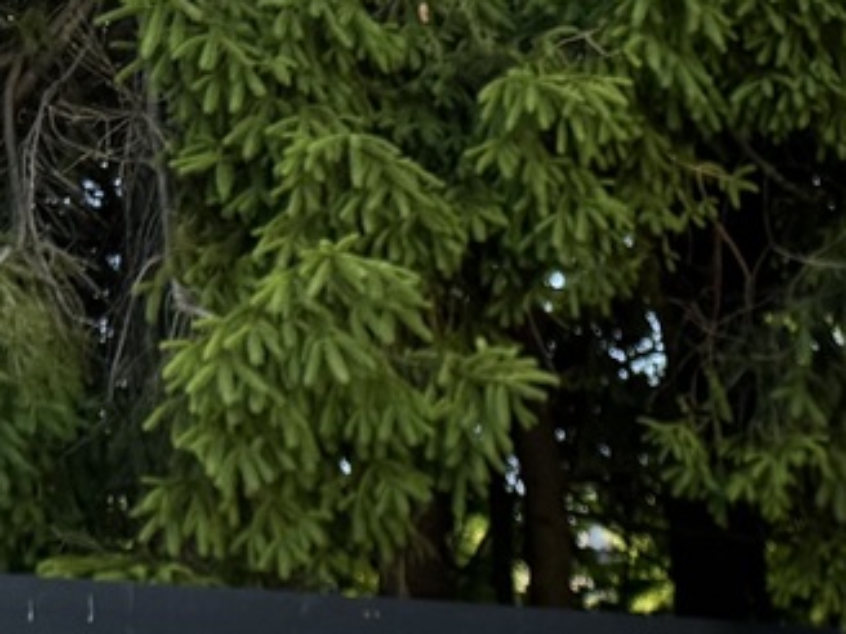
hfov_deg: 14.9
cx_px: 1475
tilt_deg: -13.9
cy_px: 1459
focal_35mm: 117
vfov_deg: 10.9
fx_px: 2859
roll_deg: -0.6
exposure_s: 1/1026
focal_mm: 6.76
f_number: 1.78
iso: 80
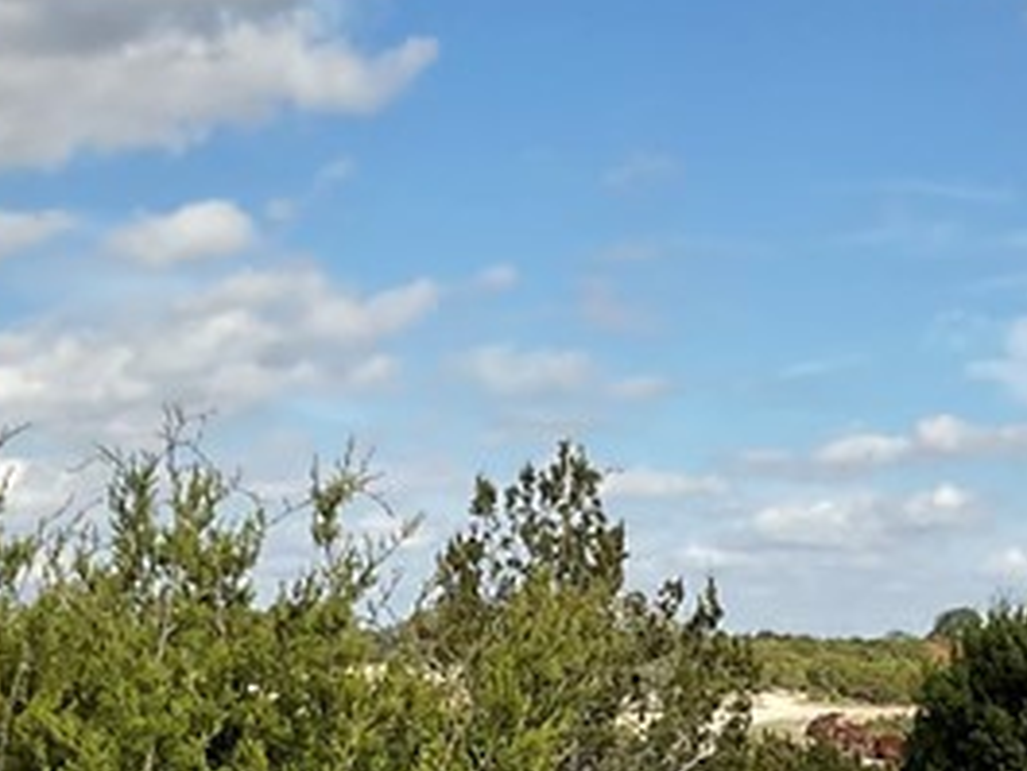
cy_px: 879
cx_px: 686
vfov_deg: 13.0
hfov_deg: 17.5
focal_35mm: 112
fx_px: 3324
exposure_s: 1/2320
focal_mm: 3
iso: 16
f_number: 1.8
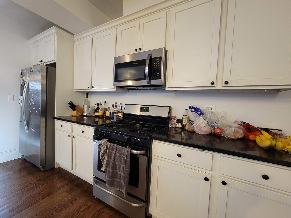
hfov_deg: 106.2
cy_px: 109
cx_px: 146
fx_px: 109
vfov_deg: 89.9
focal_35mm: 13
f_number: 2.2
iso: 400
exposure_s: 1/29
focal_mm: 2.2
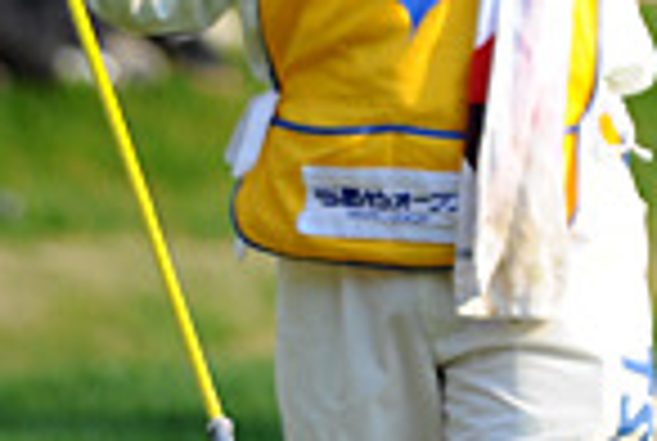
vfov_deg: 1.1
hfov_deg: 1.7
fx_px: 22493
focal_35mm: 1230
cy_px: -405
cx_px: 904
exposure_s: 1/2000
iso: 640
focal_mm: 300
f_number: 4
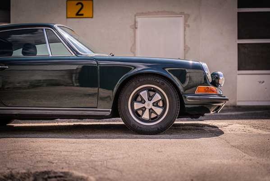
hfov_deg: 39.6
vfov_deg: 27.0
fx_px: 375
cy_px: 90
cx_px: 135
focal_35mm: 50
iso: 100
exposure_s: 1/1250
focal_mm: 50
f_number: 1.6
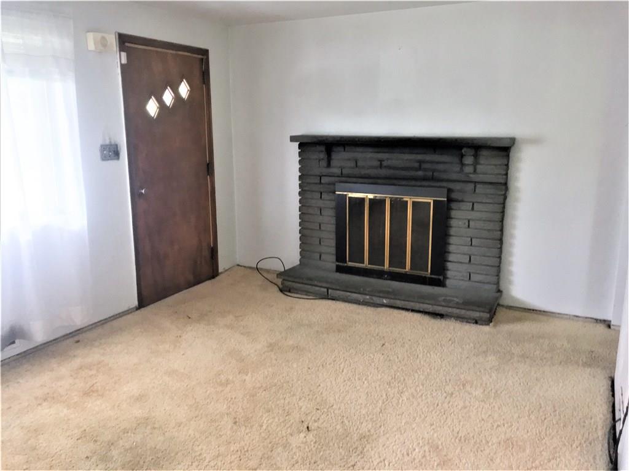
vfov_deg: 48.2
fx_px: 527
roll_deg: -0.2
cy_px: 236
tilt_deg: -12.4
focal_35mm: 29
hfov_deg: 61.7
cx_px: 314
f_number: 2.2
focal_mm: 4.15
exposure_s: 1/17
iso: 200
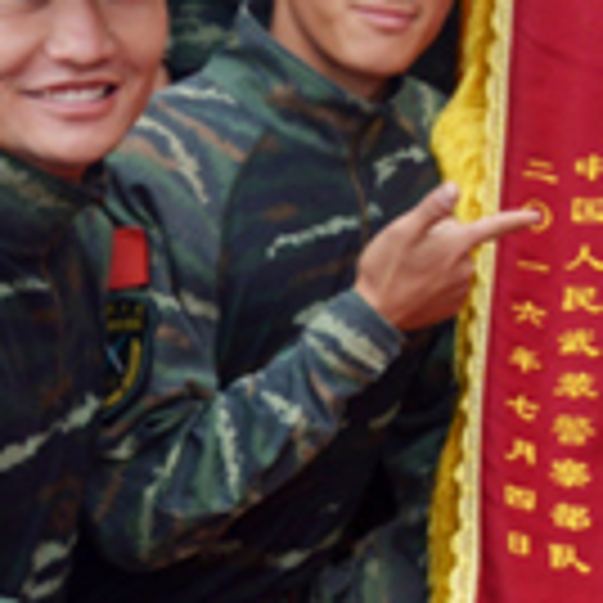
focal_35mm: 137
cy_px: -212
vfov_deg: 12.3
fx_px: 2700
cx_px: 891
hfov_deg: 12.2
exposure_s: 1/160
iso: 200
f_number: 5.6
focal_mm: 24
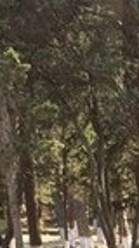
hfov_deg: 7.4
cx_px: 403
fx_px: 961
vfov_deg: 13.5
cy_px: 415
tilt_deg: -10.3
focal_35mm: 146
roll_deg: +0.1
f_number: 2.2
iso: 32
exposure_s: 1/318
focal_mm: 4.15
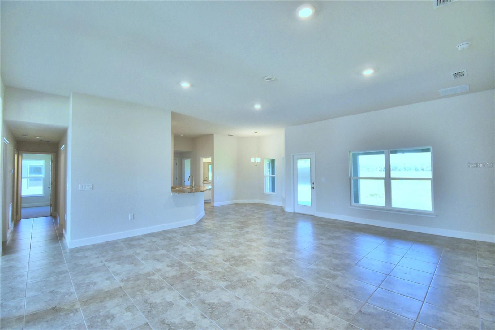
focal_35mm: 15
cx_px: 248
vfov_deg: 77.3
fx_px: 206
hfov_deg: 100.4
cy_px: 165
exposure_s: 1/125
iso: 280
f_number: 4.5
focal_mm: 10
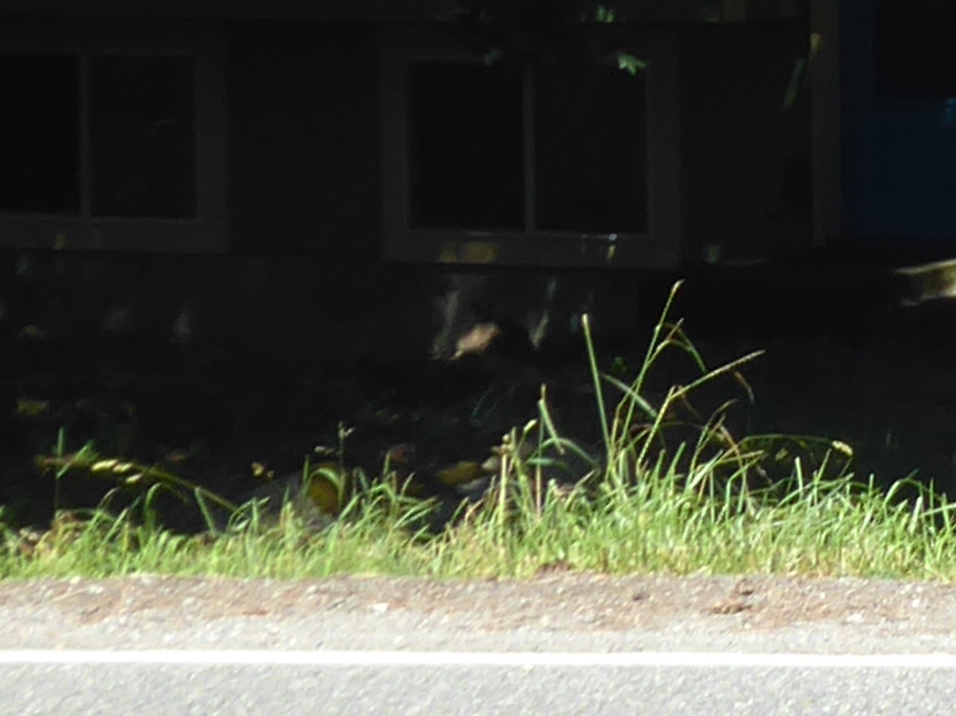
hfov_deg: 9.1
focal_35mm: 198
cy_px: -151
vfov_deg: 7.4
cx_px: 2199
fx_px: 5467
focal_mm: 6.3
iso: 80
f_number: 3.7
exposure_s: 1/250
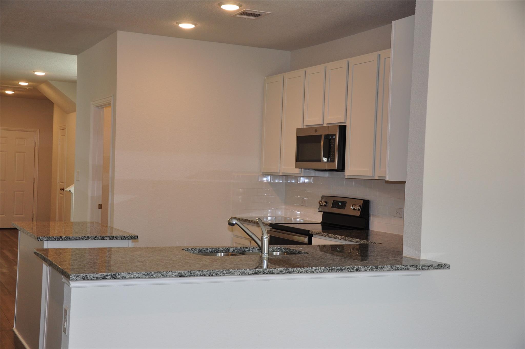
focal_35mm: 48
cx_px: 262
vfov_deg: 28.0
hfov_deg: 41.2
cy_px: 174
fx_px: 699
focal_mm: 32
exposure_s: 1/60
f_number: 4.2
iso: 400
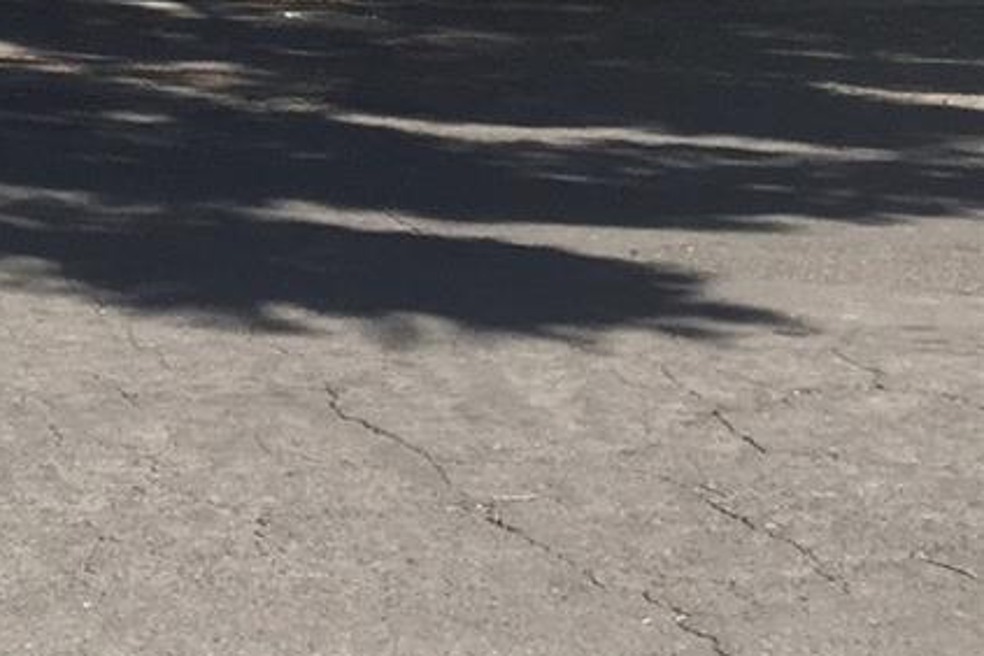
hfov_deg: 16.2
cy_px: -348
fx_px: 2924
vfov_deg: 12.2
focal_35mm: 107
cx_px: -758
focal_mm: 4.15
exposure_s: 1/964
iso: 32
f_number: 2.2
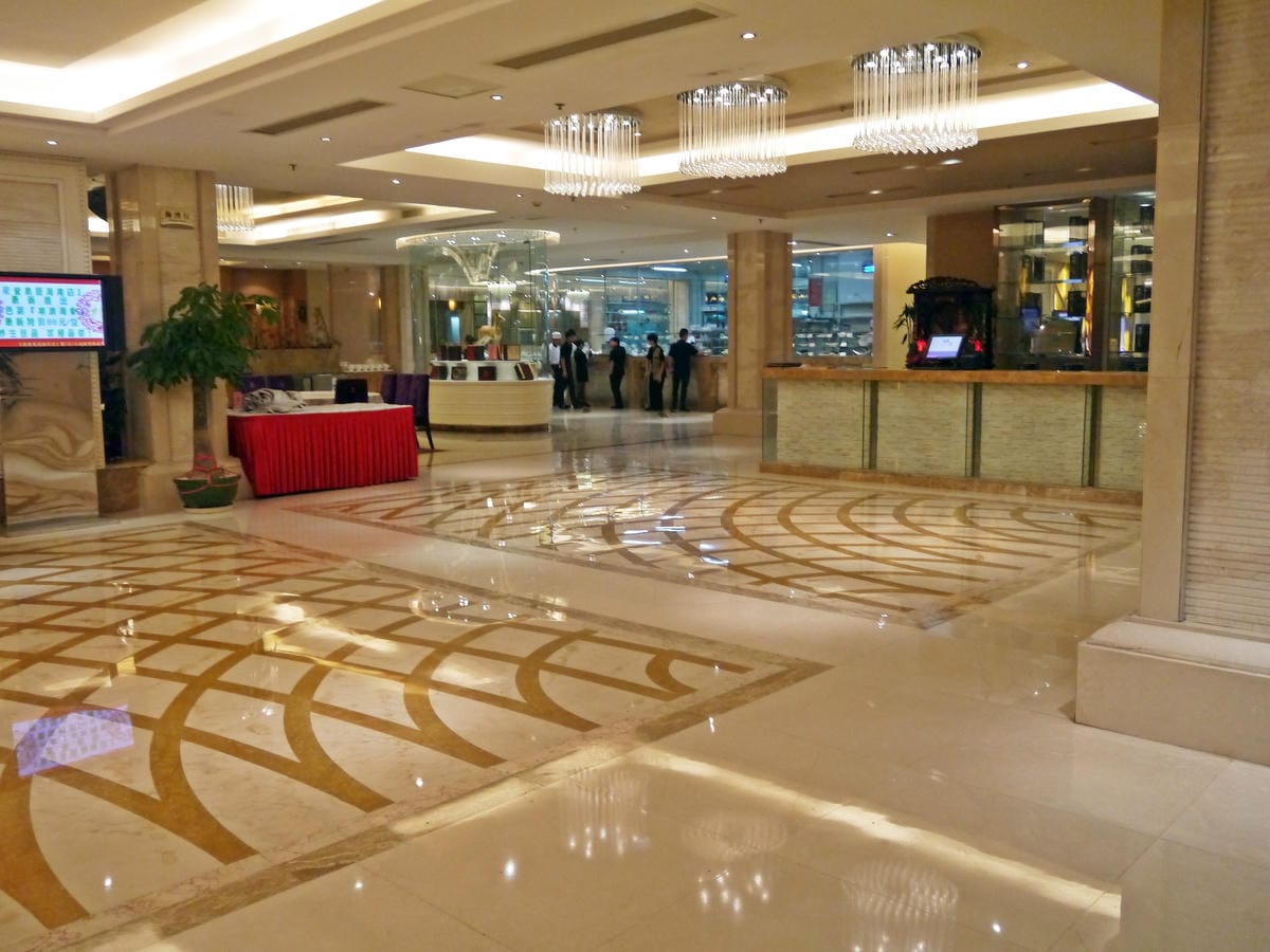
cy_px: 476
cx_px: 635
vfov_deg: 46.8
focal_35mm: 30
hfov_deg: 60.0
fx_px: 1101
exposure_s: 1/125
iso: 1000
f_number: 3.6
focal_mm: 15
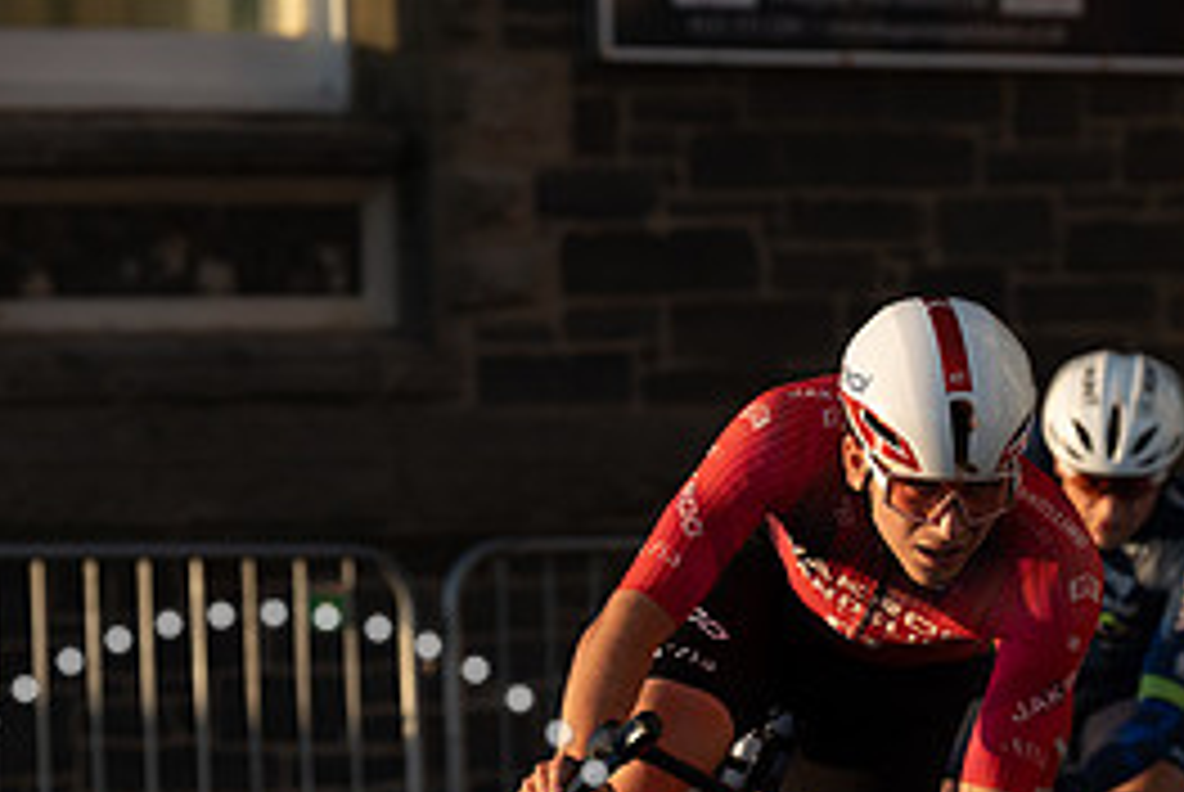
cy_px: 744
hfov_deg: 7.2
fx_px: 9351
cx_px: 898
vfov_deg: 4.8
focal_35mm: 284
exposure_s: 1/1000
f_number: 4
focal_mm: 122
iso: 200
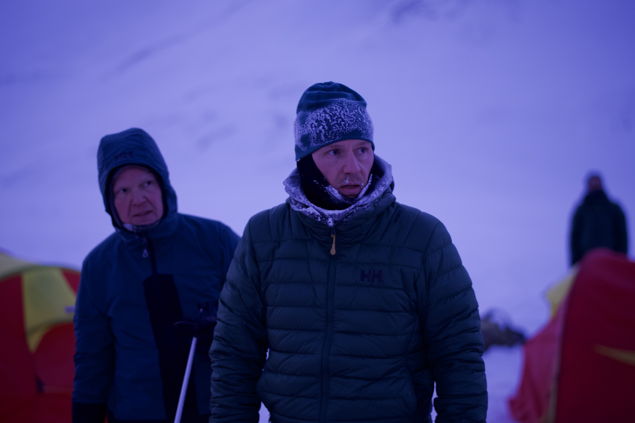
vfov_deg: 21.2
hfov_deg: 31.4
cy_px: 219
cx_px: 307
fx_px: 1129
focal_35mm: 64
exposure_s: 1/100
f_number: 1.4
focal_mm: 50
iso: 500
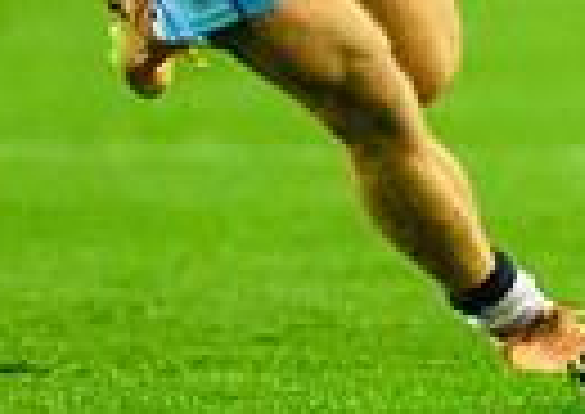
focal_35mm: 2485
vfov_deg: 0.6
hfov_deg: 0.8
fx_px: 41159
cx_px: 1762
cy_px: -41
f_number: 4
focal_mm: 400
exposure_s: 1/1250
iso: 12800
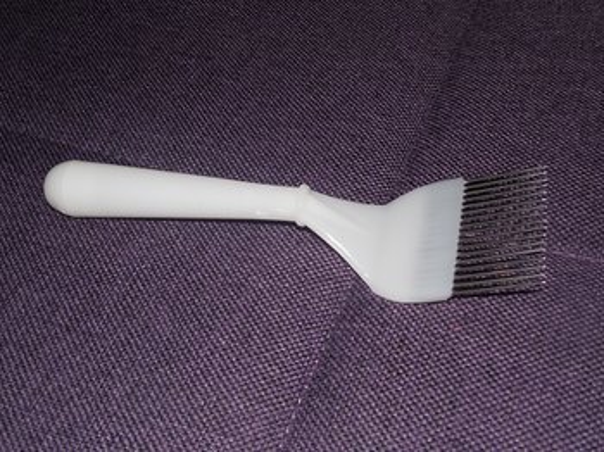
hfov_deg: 39.7
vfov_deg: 30.2
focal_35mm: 48
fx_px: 837
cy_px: 226
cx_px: 302
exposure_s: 1/60
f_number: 4
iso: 125
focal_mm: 8.7
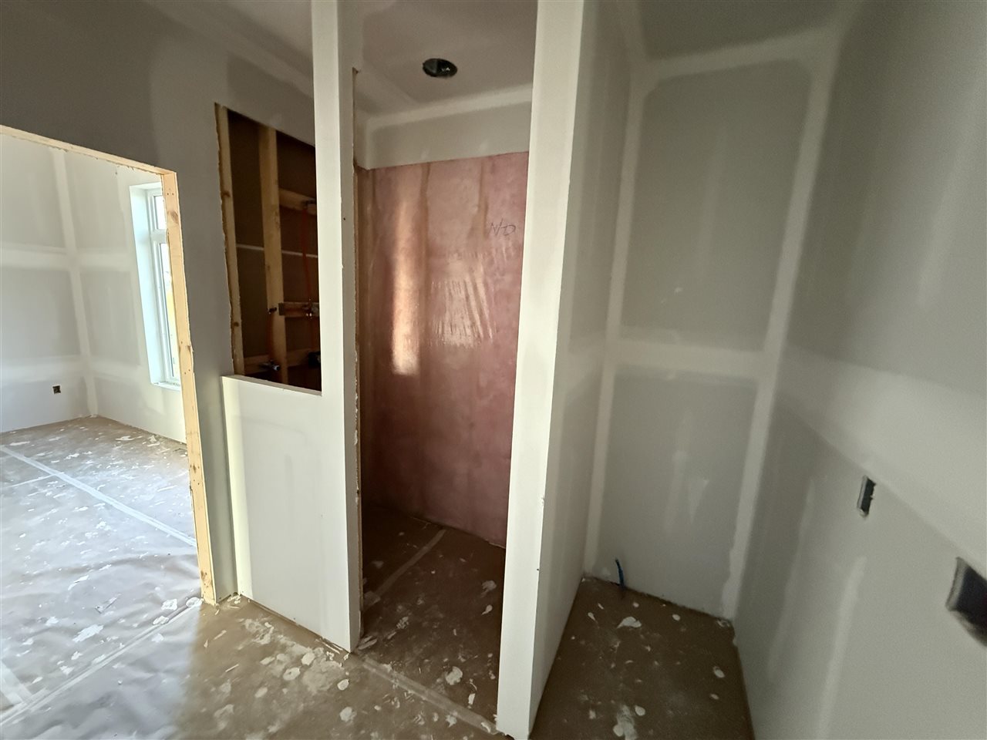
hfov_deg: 102.1
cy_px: 370
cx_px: 494
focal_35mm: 14
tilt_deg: -9.8
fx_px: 399
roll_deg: -2.9
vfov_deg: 85.7
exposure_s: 1/55
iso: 1250
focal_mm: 2.22
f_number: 2.2
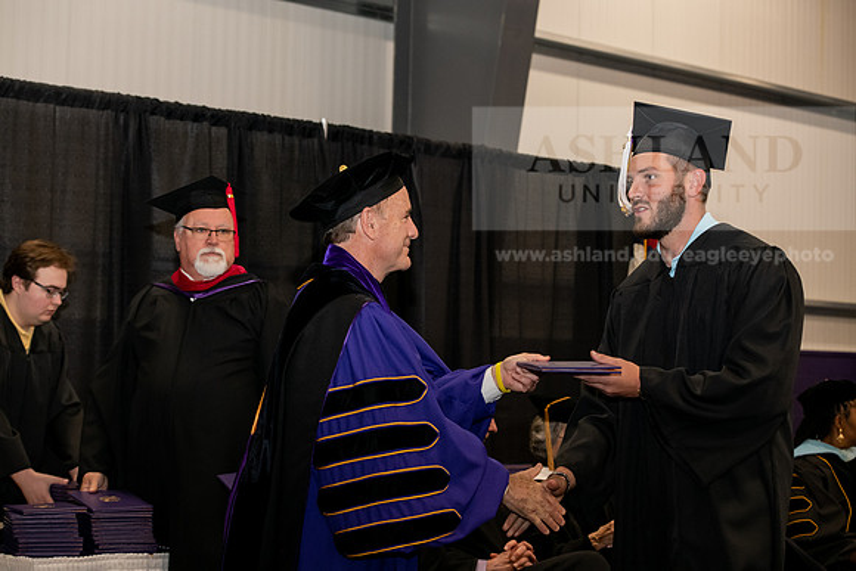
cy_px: 286
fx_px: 1784
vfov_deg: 18.2
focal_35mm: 75
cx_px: 428
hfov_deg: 27.0
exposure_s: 1/200
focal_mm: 75
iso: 2000
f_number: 5.6
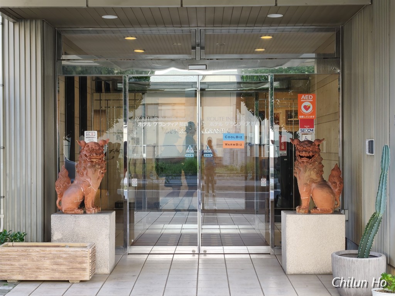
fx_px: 696
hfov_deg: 31.7
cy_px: 148
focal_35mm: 61
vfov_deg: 24.0
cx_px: 198
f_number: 1.7
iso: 160
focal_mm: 6.07
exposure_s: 1/100
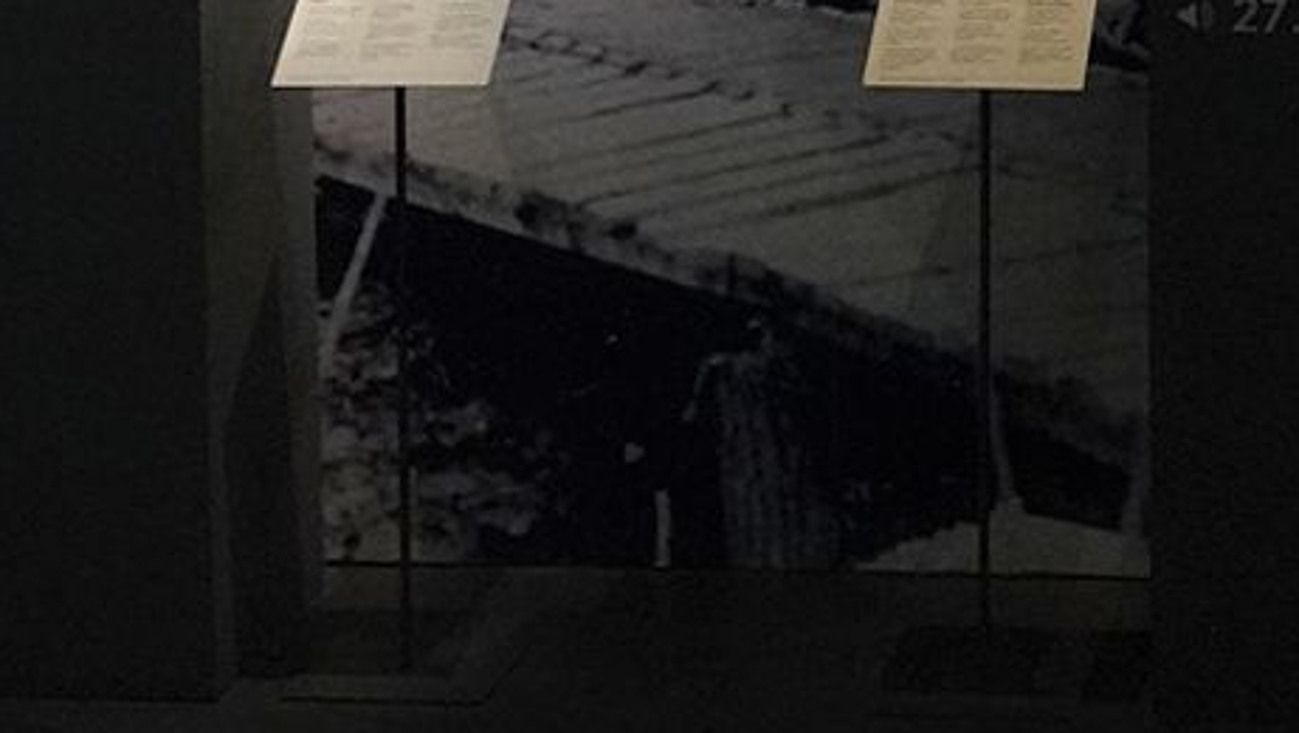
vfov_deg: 10.4
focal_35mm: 109
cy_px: -632
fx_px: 3757
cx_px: 1708
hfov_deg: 18.2
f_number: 2.8
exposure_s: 1/80
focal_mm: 24
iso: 5000
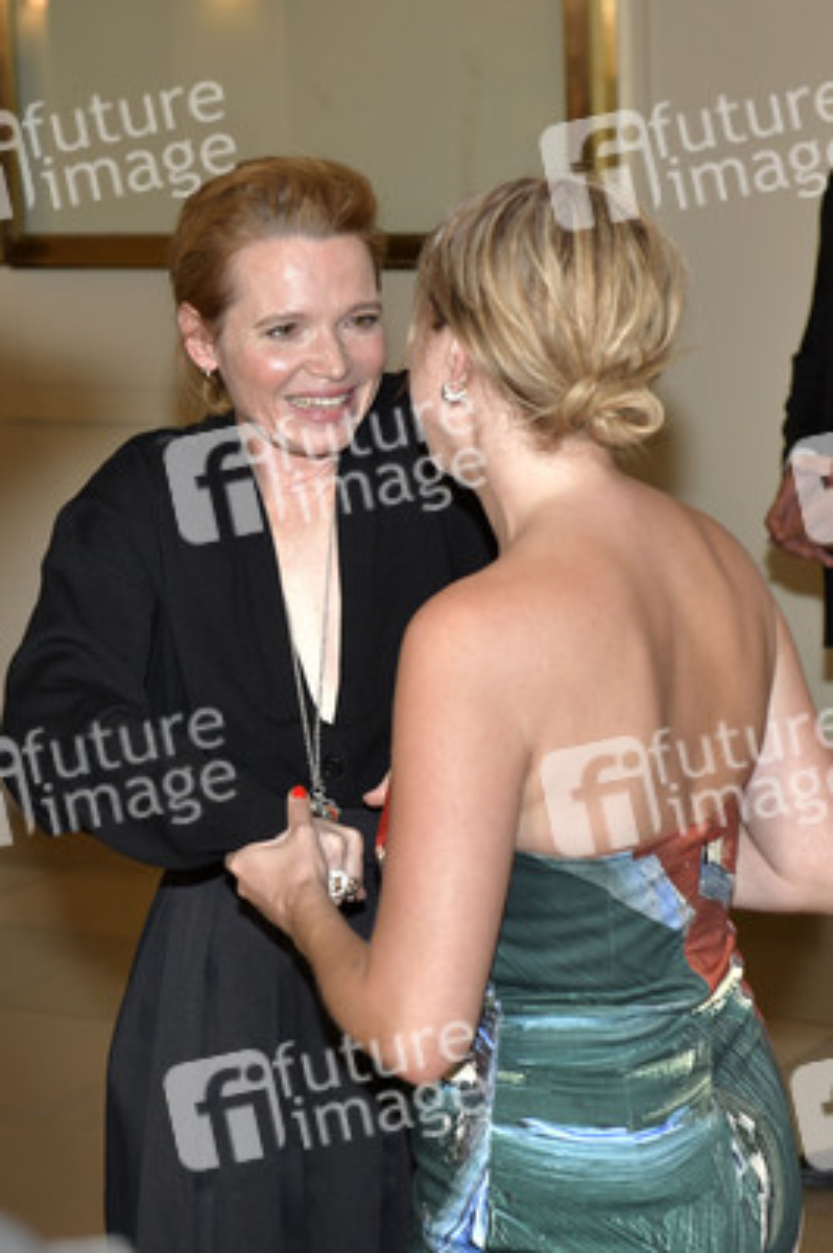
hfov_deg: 19.4
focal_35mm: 70
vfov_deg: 28.9
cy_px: 626
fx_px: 2434
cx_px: 416
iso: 1250
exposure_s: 1/200
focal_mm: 70
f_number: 6.3
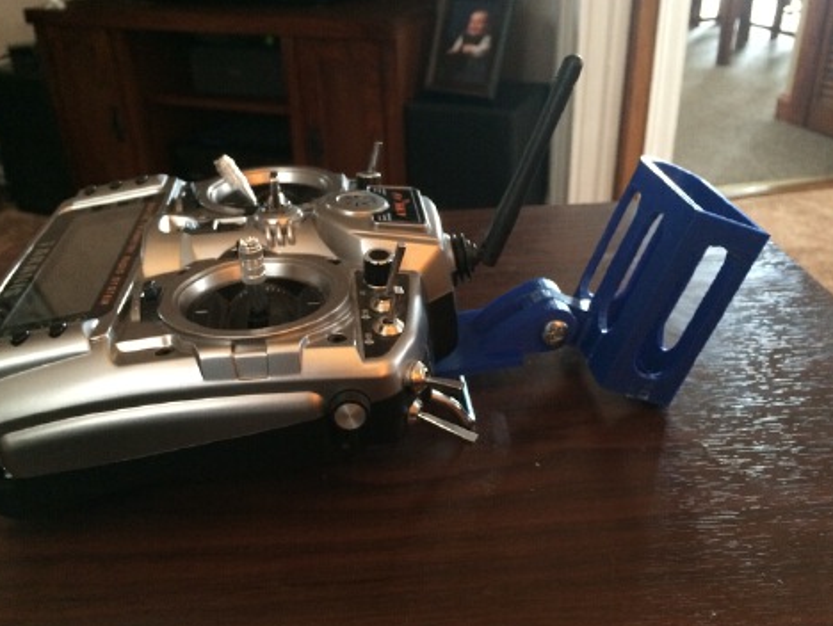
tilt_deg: -31.0
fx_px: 795
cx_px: 421
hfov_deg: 55.3
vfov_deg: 42.9
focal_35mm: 33
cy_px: 352
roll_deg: +3.2
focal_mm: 4.15
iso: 400
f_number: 2.2
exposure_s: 1/15
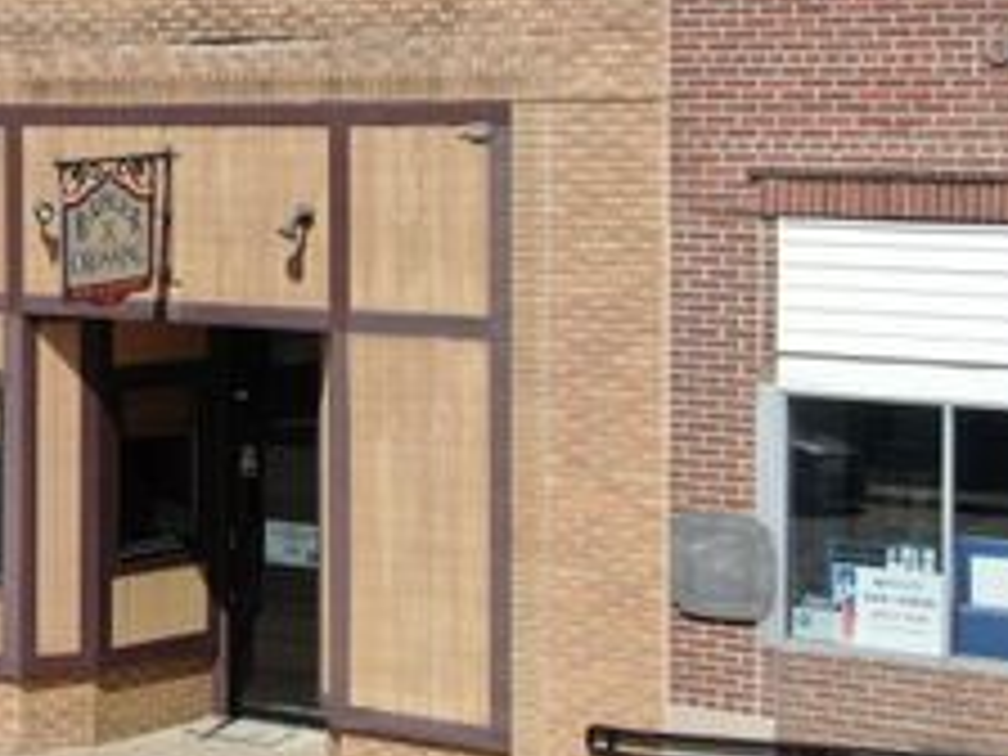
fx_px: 2533
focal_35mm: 87
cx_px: -104
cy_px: 133
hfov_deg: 21.3
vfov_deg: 16.8
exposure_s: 1/1000
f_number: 3.4
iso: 100
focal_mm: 6.77
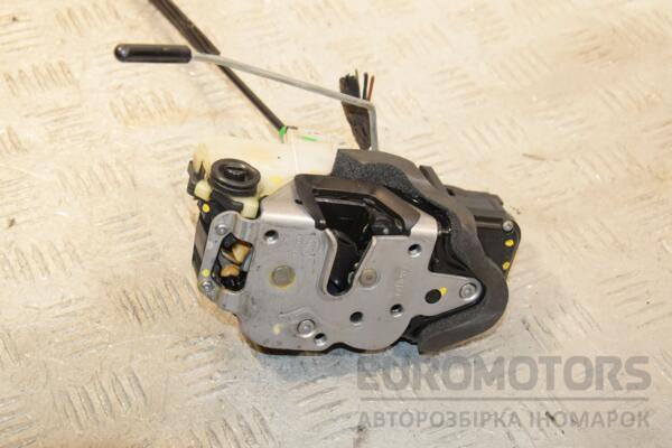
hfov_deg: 28.1
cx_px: 336
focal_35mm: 72
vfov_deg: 18.9
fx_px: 1344
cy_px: 224
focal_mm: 48
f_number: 7.1
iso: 1600
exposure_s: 1/200
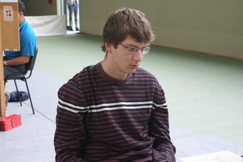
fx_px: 456
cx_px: 122
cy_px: 81
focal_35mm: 68
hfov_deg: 29.8
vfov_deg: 20.2
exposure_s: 1/50
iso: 400
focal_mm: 45
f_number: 5.6
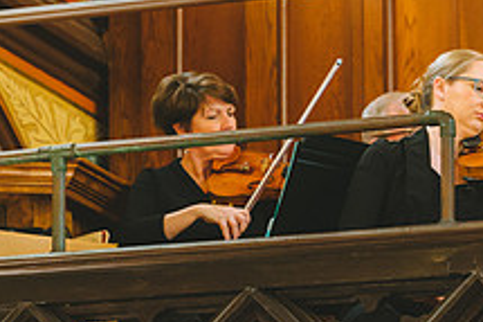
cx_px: 436
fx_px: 7065
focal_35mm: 527
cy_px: 213
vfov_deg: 2.6
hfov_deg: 3.9
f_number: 2.8
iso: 3200
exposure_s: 1/160
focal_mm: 195
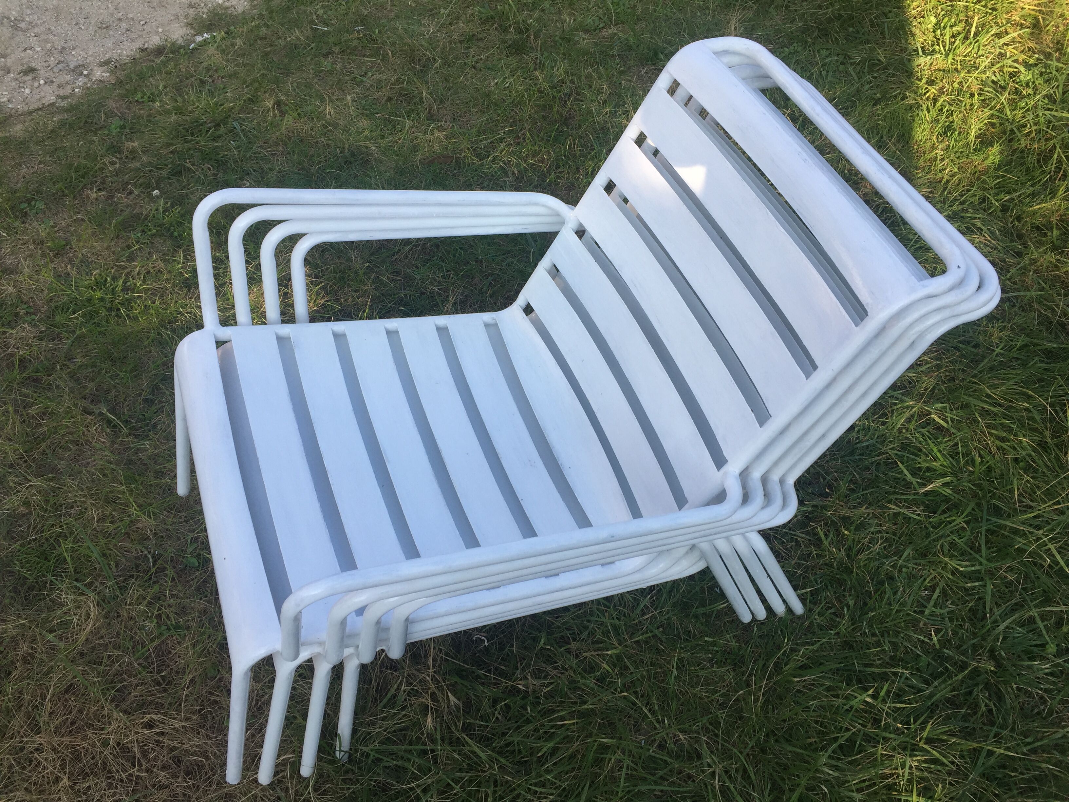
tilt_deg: -48.7
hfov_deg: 61.7
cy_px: 401
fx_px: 896
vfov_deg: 48.2
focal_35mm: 29
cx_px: 534
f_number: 2.2
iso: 32
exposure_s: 1/573
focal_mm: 4.15
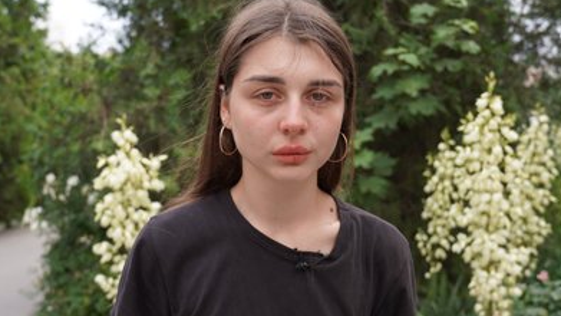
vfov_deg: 26.5
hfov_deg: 45.5
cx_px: 284
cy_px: 164
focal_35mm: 45
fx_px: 669
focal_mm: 28
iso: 160
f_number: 4
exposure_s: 1/160
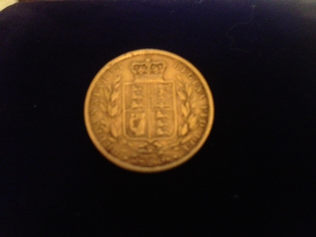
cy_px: 118
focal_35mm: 35
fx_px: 320
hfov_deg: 52.6
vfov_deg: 40.7
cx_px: 158
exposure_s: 1/15
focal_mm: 4.28
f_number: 2.4
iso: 800
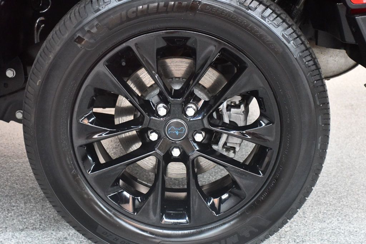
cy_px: 122
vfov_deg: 18.2
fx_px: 762
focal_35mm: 75
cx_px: 183
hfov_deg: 27.0
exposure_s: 1/60
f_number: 4.8
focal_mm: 50
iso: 6400
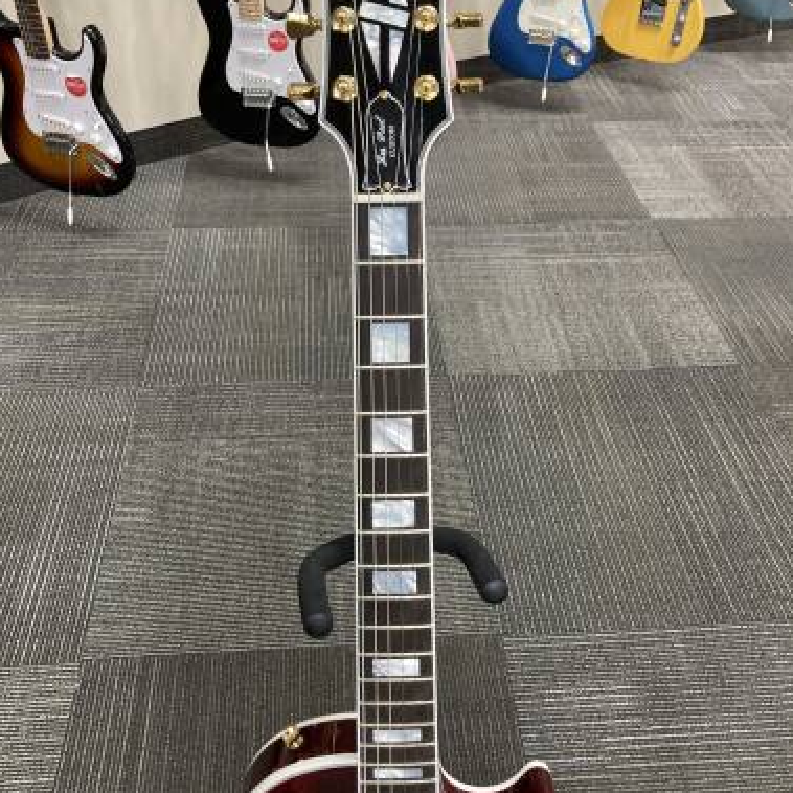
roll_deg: -1.2
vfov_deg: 48.4
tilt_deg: -38.0
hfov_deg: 48.5
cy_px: 387
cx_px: 393
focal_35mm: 34
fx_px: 881
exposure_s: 1/60
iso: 160
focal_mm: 3.99
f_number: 1.8
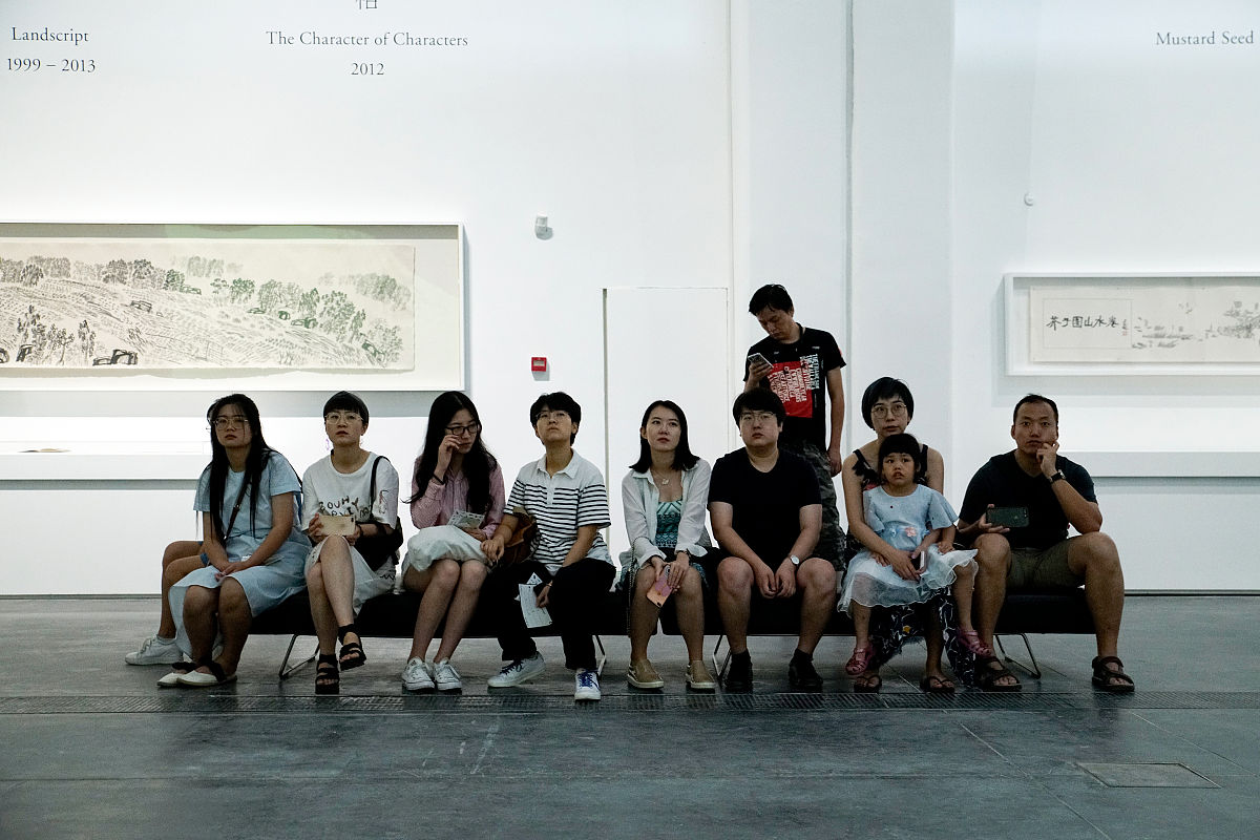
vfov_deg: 29.9
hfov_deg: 43.6
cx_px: 630
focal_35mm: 45
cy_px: 420
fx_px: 1575
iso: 5000
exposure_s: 1/100
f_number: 4
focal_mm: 45
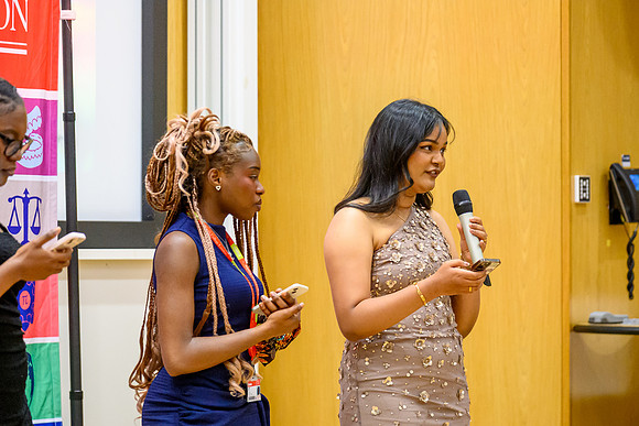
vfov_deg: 6.0
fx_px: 4036
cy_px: 213
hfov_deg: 9.1
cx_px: 320
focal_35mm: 227
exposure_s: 1/400
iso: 7200
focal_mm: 150
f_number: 2.8
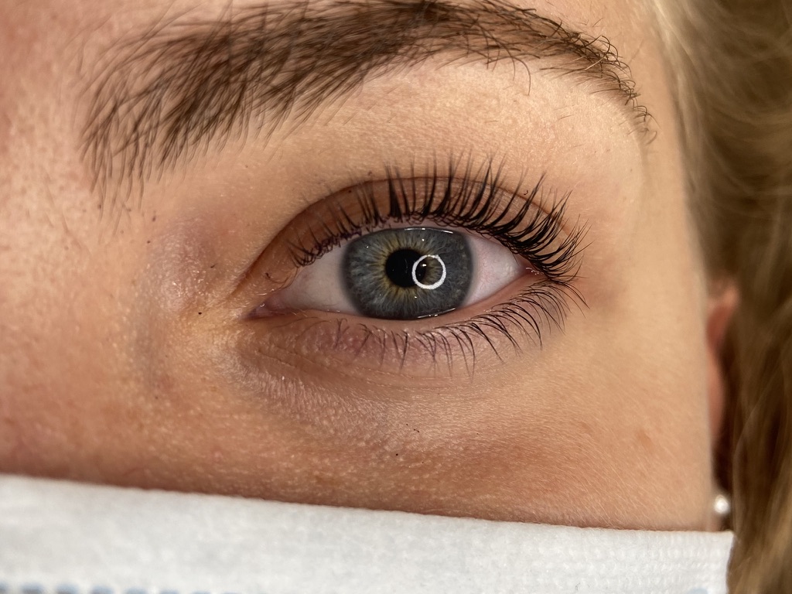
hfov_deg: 67.3
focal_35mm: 26
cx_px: 396
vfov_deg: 53.1
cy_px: 297
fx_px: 595
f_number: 1.8
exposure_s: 1/100
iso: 80
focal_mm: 4.25
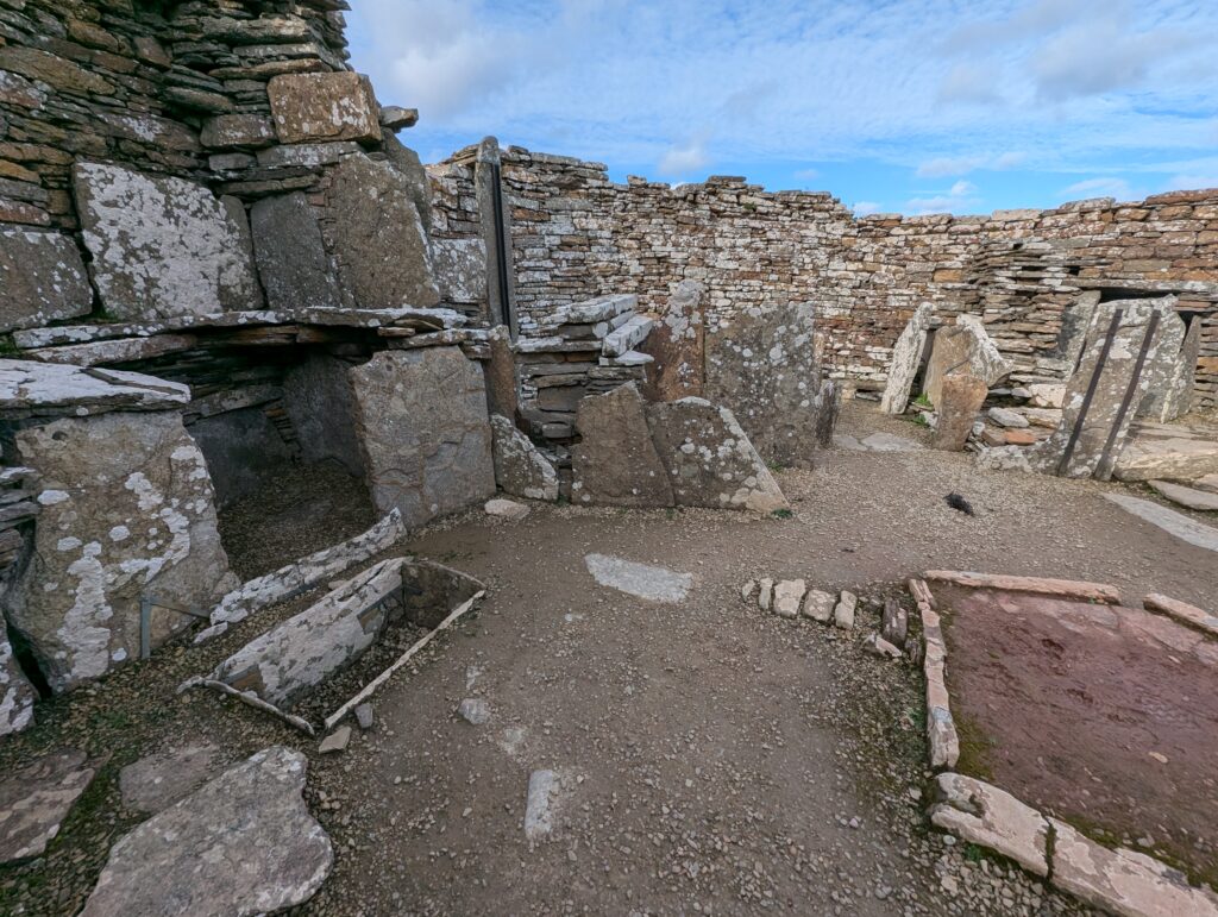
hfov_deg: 106.1
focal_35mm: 13
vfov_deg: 90.1
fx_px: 458
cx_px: 609
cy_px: 458
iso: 51
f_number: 2.2
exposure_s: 1/1042
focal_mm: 1.95
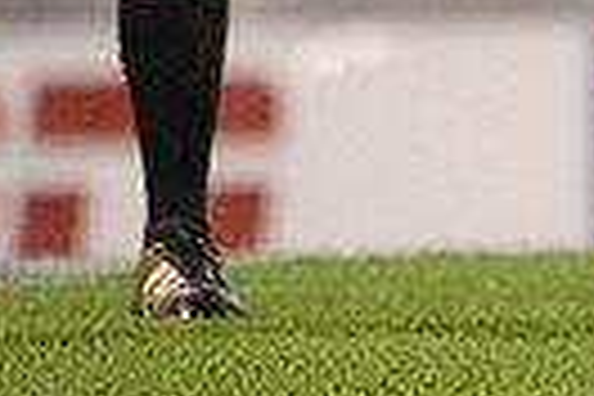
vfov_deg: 0.7
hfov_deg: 1.1
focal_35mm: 1848
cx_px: 1102
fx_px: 30490
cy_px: -407
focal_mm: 420
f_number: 4
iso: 4500
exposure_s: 1/640
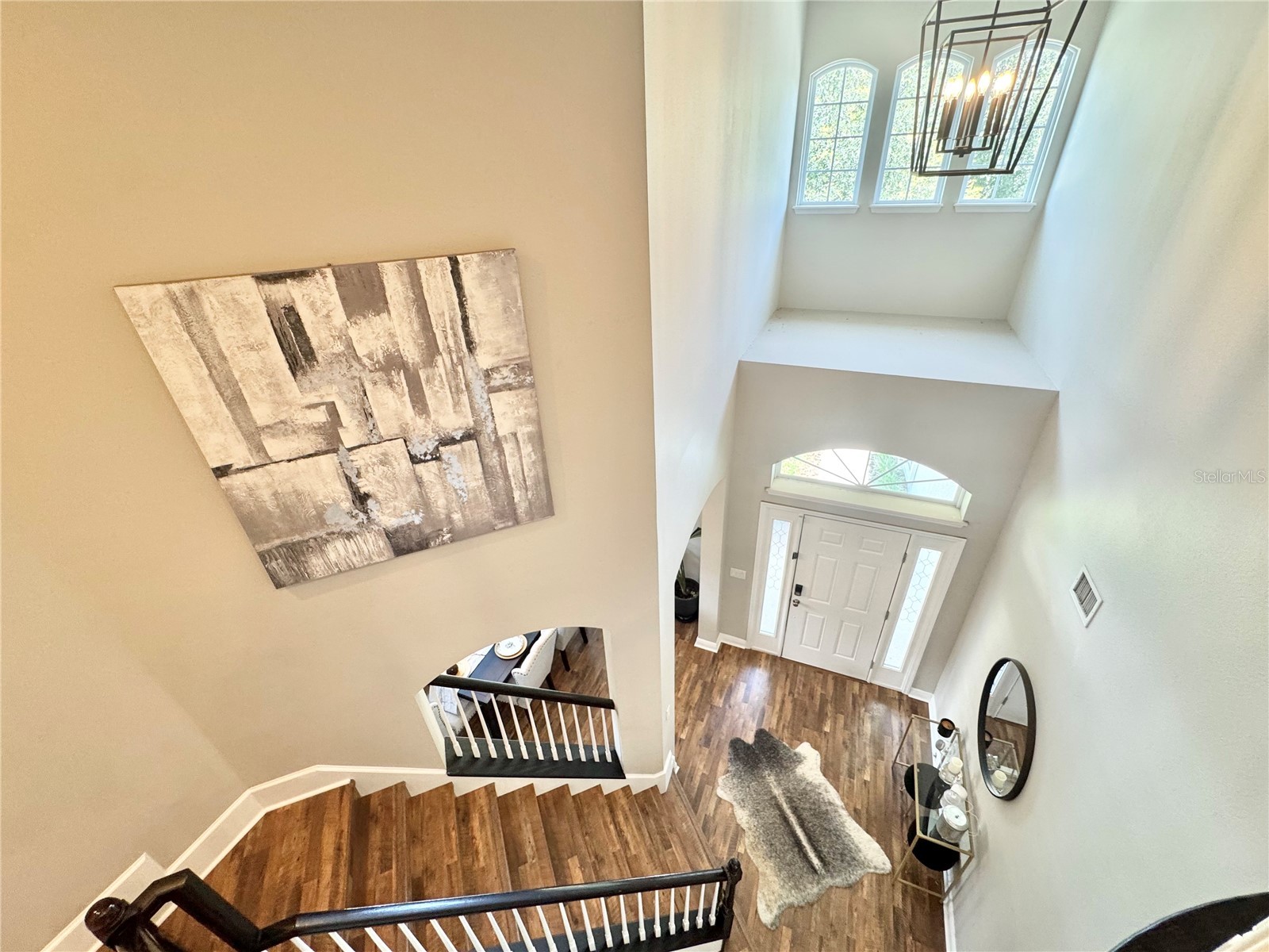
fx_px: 513
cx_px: 634
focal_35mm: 14
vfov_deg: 85.7
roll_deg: +2.1
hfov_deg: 102.1
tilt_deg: -31.2
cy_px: 476
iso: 160
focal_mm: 2.22
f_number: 2.2
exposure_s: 1/60
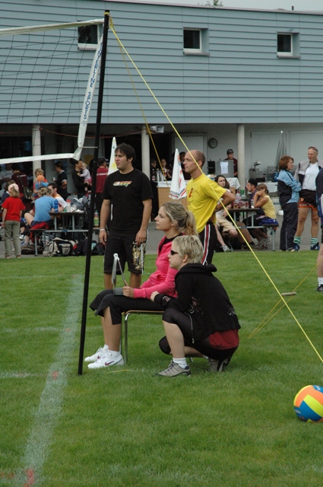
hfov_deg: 13.0
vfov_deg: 19.5
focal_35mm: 105
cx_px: 162
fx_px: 1417
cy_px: 244
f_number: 11
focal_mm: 70
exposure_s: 1/500
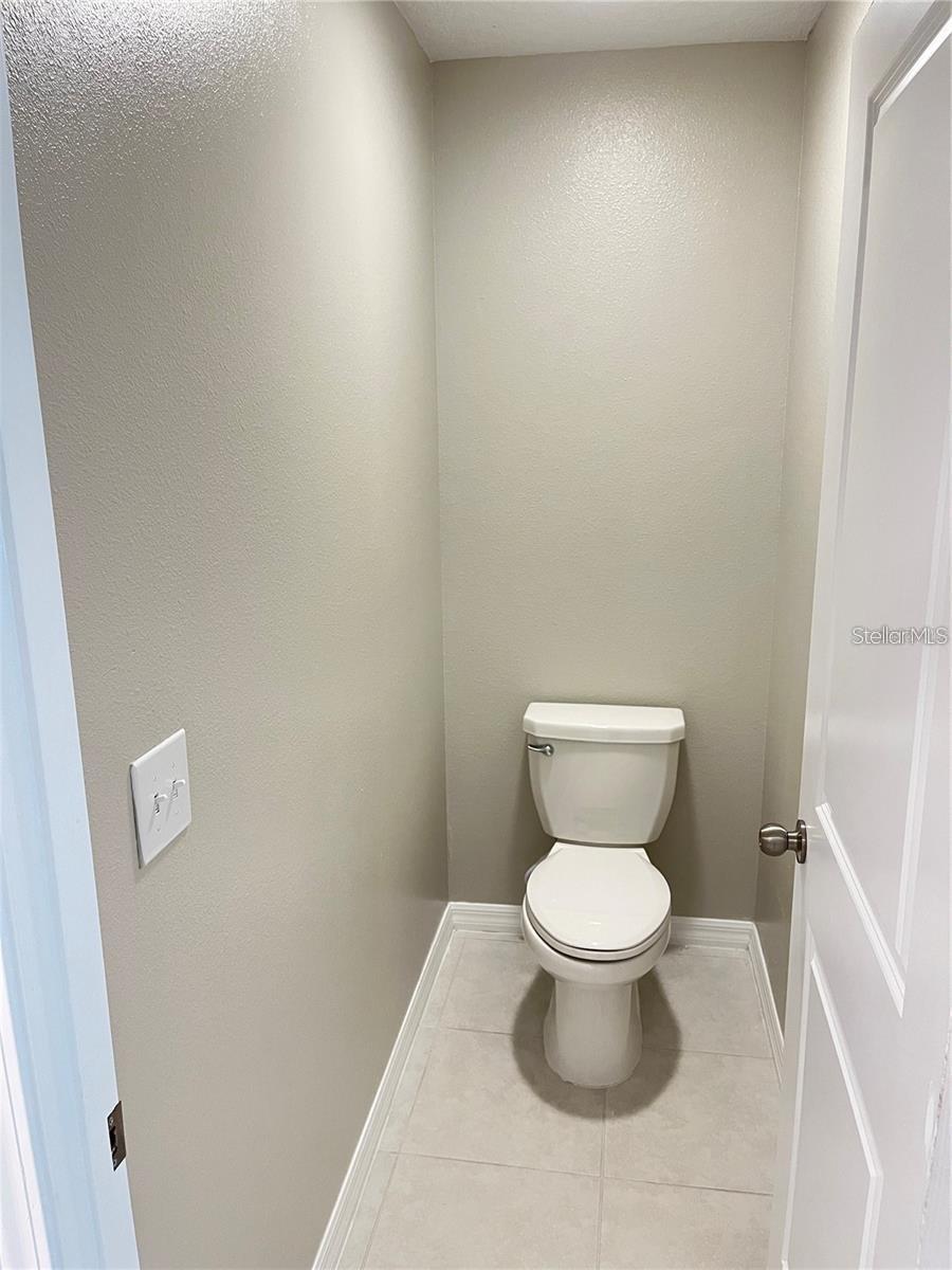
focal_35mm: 26
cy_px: 635
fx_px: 953
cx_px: 476
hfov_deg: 53.1
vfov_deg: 67.3
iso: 500
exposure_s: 1/60
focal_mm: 5.1
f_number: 1.6
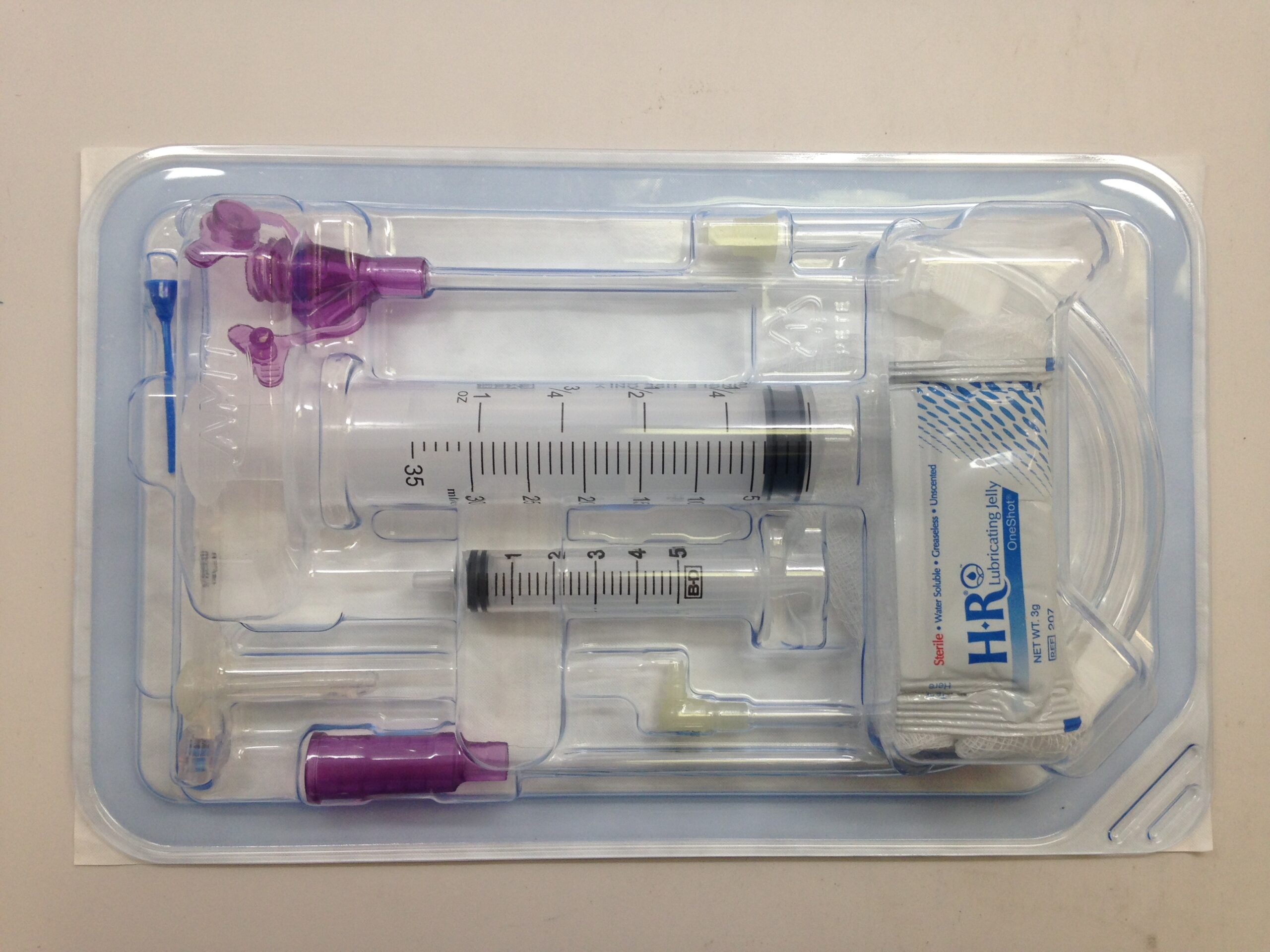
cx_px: 635
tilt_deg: -87.8
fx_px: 1211
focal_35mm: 33
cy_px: 476
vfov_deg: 42.9
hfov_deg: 55.4
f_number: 2.4
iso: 64
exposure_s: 1/60
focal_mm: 4.12
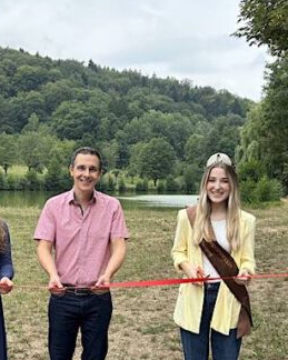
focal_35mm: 53
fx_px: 565
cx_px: 95
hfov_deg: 28.4
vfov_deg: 35.0
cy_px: 242
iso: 50
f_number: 1.5
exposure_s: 1/1079
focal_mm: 5.7
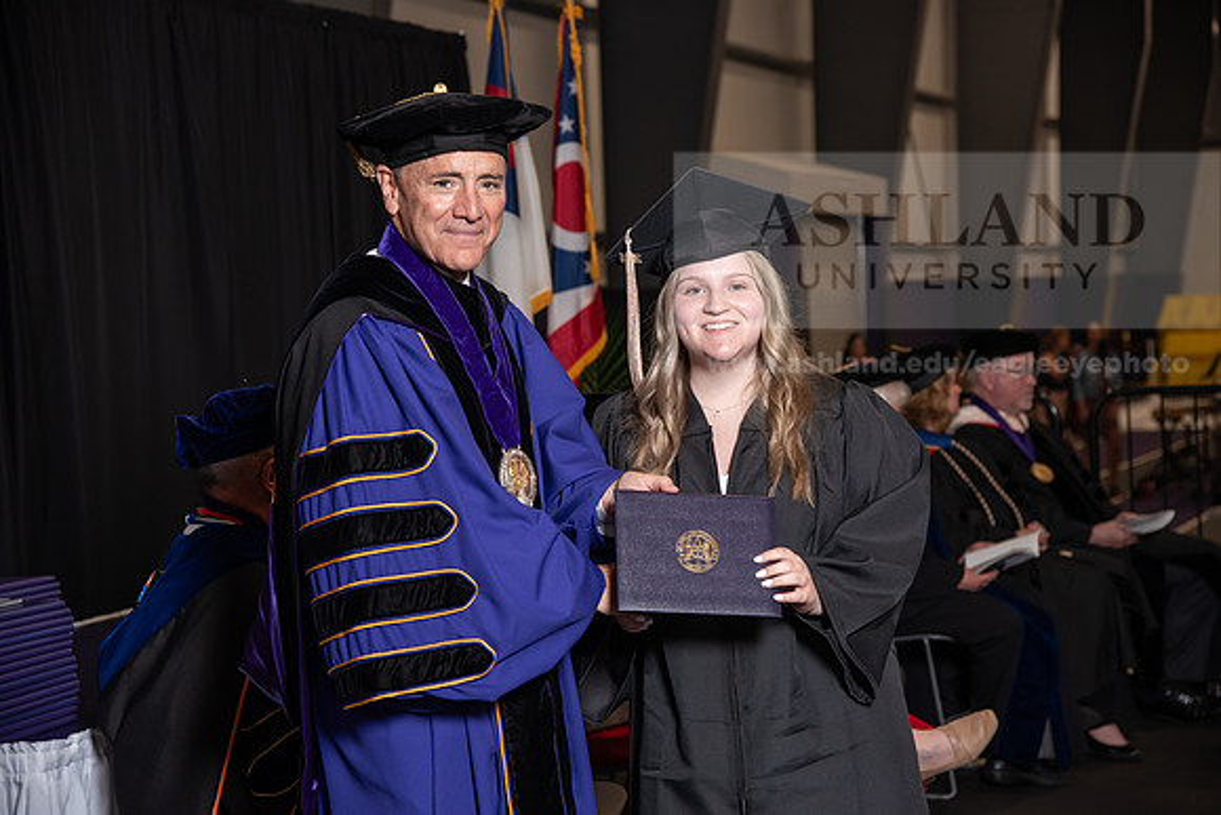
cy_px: 408
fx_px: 2883
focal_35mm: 85
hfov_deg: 23.9
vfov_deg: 16.1
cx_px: 610
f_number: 5
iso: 1000
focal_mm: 85
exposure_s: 1/200
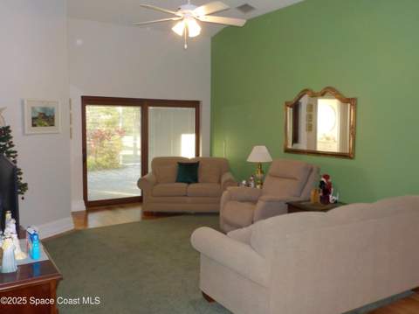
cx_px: 210
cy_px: 157
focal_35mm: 30
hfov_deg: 60.0
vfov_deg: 46.7
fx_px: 363
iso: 280
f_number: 3.3
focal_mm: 4.1
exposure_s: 1/30
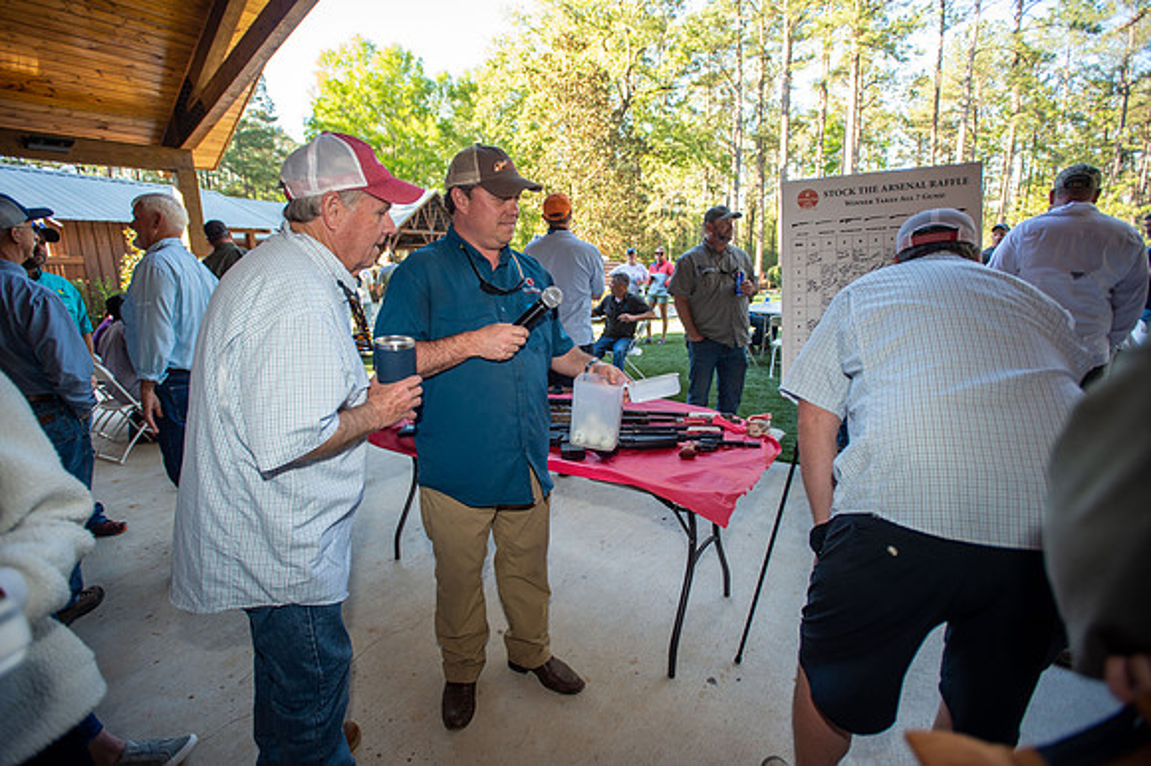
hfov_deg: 93.3
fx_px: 543
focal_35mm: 17
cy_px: 383
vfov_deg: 70.4
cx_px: 576
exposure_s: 1/125
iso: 160
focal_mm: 17
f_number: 3.2
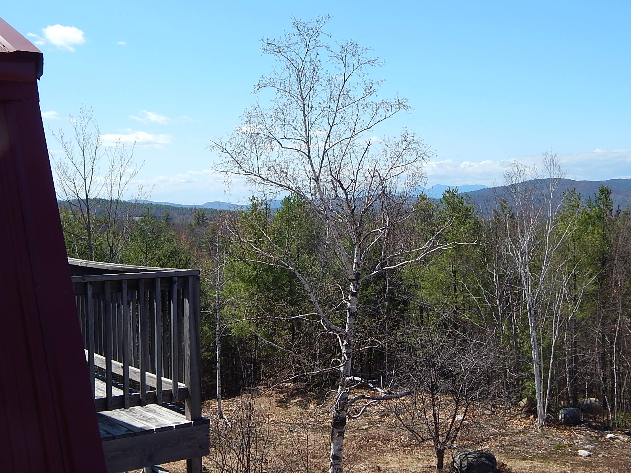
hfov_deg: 38.9
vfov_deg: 29.7
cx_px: 316
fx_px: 893
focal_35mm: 49
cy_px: 236
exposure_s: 1/1000
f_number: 3.7
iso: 125
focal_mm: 8.6
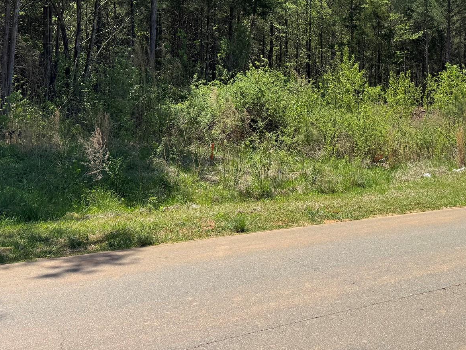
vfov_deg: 32.9
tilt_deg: +3.5
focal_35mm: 42
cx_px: 347
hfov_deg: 43.4
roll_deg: -1.0
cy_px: 45
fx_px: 566
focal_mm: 6.76
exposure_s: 1/3597
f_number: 1.78
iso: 80
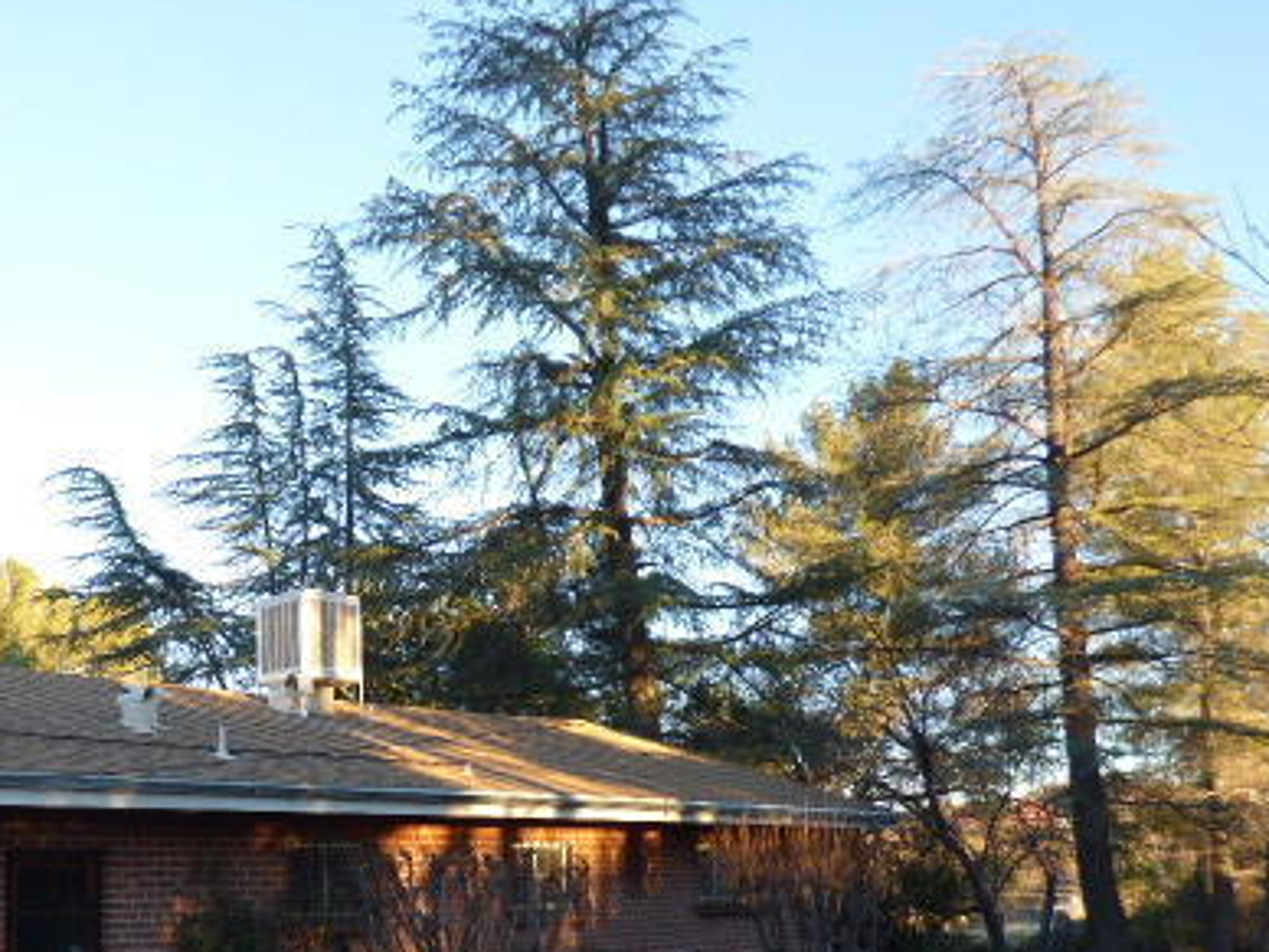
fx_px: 1210
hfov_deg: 53.5
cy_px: 762
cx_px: 360
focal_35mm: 33
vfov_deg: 41.1
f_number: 2.8
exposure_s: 1/160
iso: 100
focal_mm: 3.58
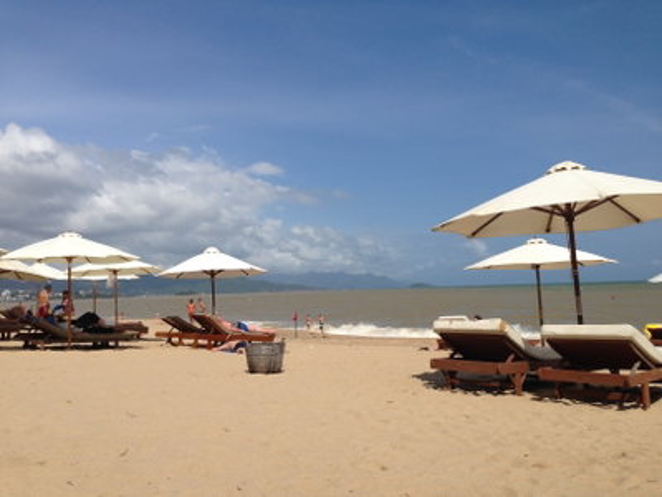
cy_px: 248
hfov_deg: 55.4
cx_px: 331
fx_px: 631
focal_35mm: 33
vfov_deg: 42.9
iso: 50
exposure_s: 1/3623
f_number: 2.4
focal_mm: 4.12
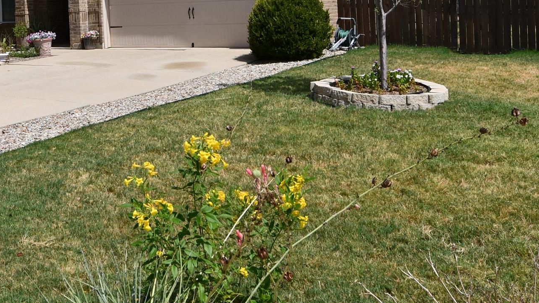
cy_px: 16
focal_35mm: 47
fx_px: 672
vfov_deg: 24.5
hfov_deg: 43.0
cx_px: 174
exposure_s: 1/400
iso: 125
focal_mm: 14
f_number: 10
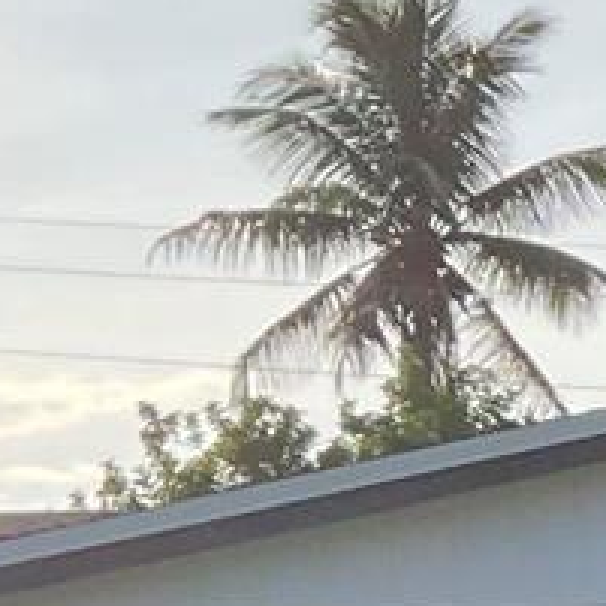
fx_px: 4040
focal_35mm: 204
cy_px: 1218
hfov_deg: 7.5
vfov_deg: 8.2
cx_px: 1851
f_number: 1.8
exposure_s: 1/1534
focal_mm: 3
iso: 16
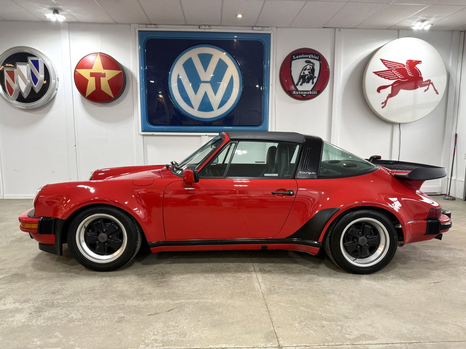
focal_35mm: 24
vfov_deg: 56.8
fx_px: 323
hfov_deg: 71.6
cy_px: 174
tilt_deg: -7.1
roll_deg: -0.1
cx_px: 233
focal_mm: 6.76
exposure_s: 1/120
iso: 160
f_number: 1.78
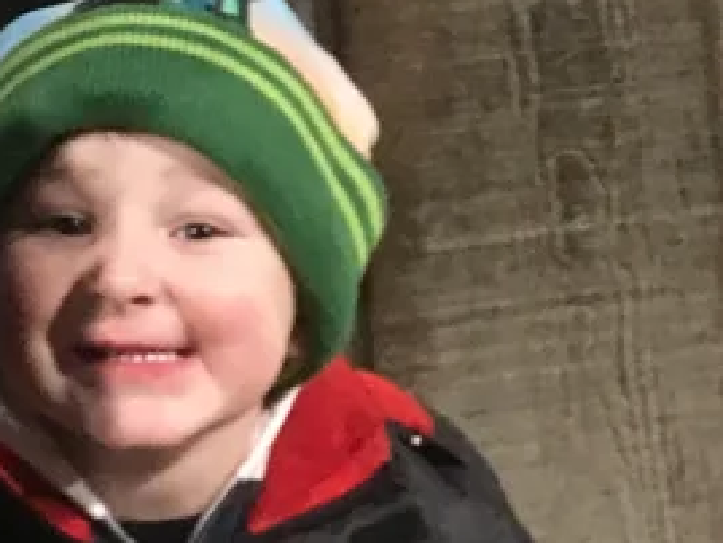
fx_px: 3239
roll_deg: +4.8
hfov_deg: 12.7
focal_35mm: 155
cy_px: -46
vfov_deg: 9.5
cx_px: 449
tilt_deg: -24.2
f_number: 2.2
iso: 400
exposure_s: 1/15
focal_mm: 4.15
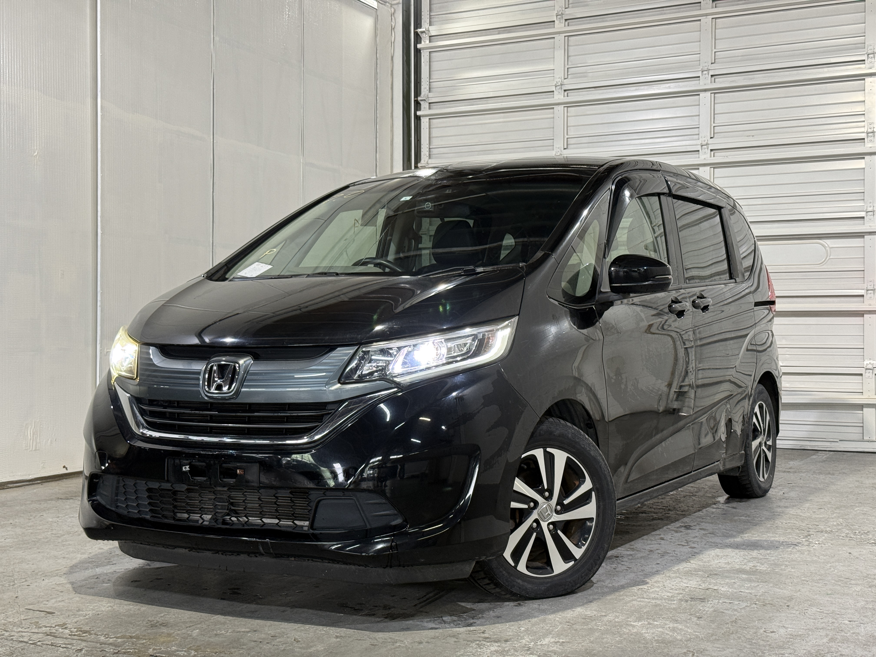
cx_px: 438
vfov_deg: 30.3
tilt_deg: +0.4
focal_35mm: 48
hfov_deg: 39.7
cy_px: 328
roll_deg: -0.7
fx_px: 1215
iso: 125
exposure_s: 1/60
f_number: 1.78
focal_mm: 6.76
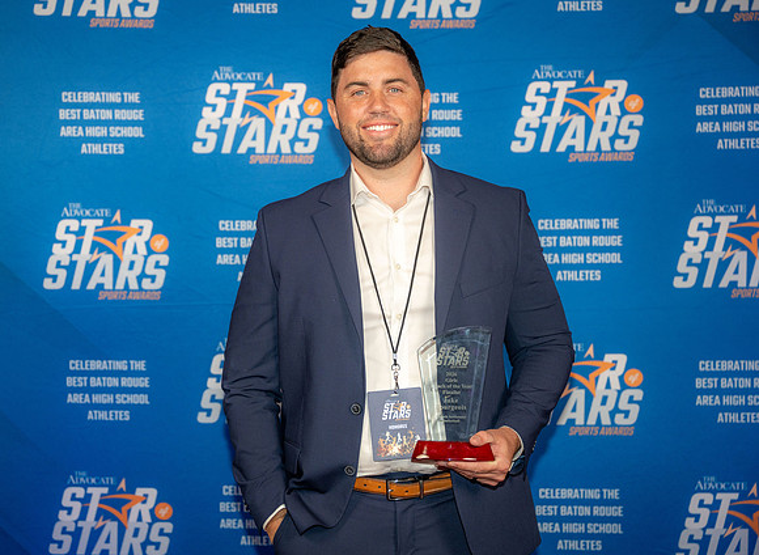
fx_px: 1271
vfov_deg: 24.6
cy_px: 278
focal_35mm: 59
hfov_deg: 33.2
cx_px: 343
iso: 320
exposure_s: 1/125
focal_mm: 55
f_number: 3.5
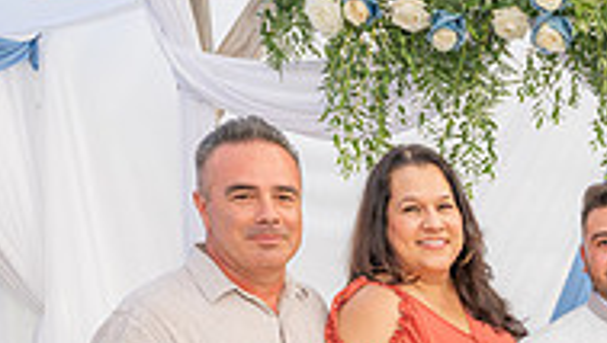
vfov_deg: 14.8
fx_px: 1241
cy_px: 498
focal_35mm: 77
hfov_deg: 24.3
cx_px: 774
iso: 200
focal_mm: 24
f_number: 5.6
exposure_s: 1/125
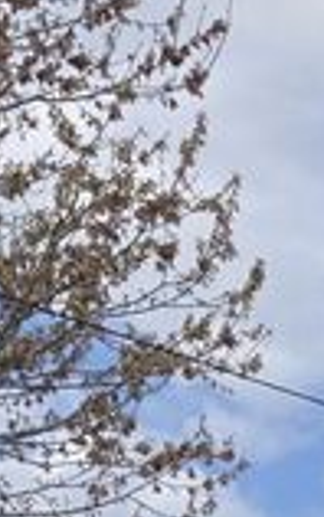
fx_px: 2228
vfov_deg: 11.9
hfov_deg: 6.9
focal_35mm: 158
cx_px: 1175
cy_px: 1005
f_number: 1.8
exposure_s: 1/2049
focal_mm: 5.4
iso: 25
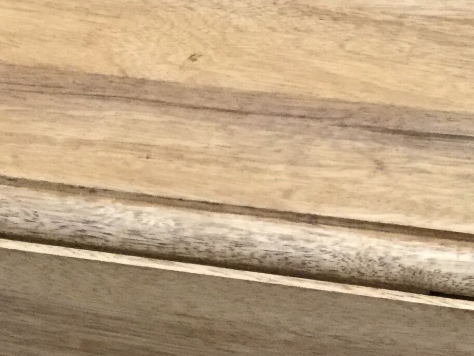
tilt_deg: -44.3
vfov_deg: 13.1
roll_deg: +3.6
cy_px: 363
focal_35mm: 111
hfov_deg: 17.7
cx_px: 308
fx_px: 1520
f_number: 2.4
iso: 200
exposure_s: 1/33
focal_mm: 3.3
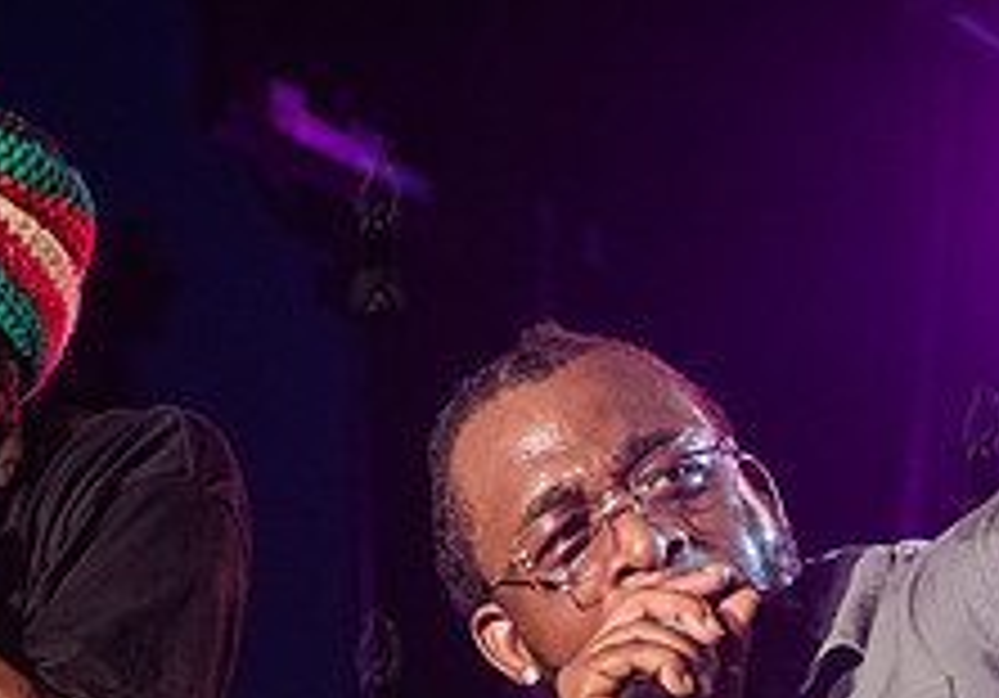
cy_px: 684
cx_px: 296
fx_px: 6223
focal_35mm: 221
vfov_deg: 6.4
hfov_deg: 9.2
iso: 5000
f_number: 4.5
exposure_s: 1/400
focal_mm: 80
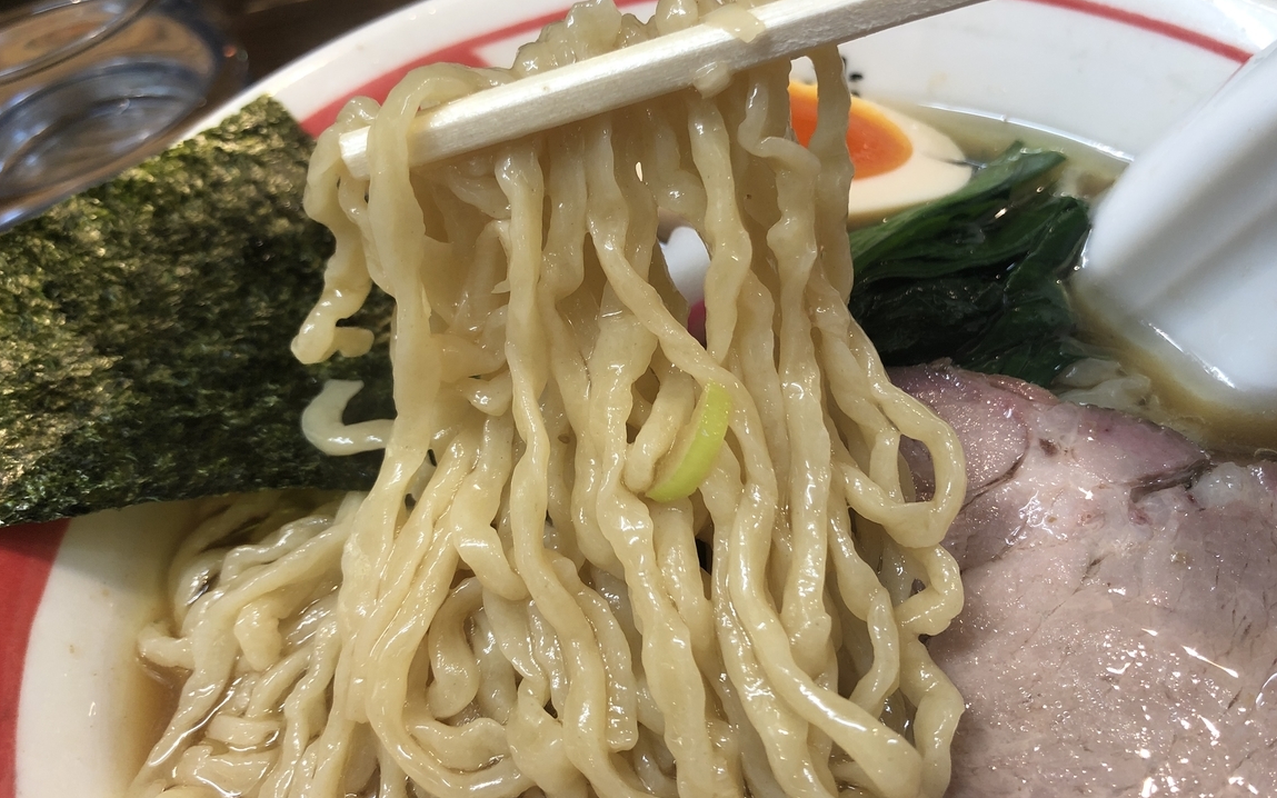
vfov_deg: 40.4
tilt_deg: -48.7
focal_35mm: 31
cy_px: 316
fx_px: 1079
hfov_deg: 61.2
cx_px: 641
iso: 40
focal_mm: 3.99
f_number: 1.8
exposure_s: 1/25
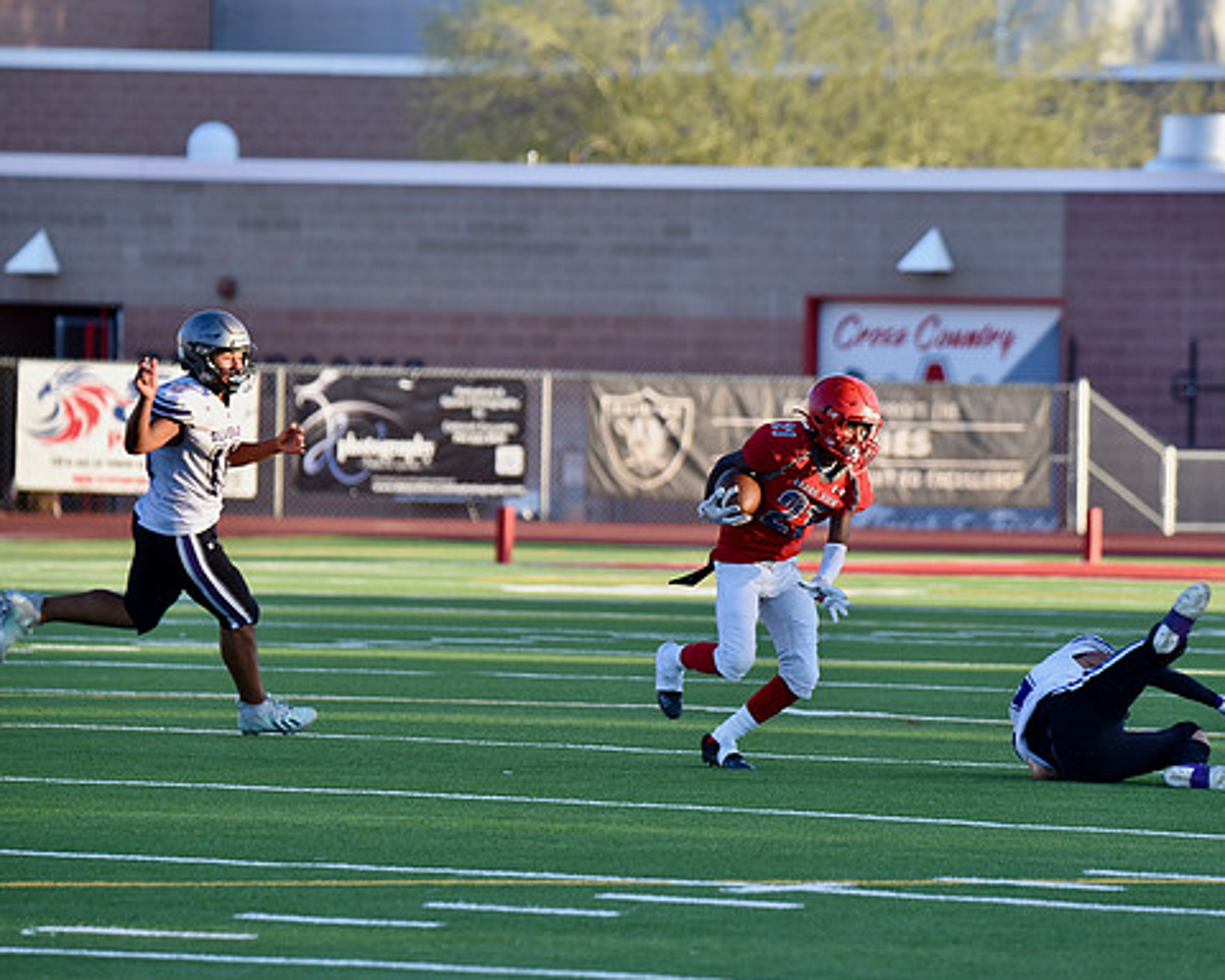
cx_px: 732
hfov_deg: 5.7
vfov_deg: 4.6
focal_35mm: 340
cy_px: 489
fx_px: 12327
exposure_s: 1/640
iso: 560
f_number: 5.6
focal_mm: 300
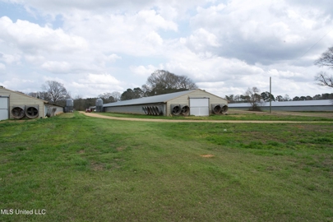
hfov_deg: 73.7
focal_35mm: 24
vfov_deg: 53.1
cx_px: 166
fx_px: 222
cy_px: 111
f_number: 16
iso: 400
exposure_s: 1/200
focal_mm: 24
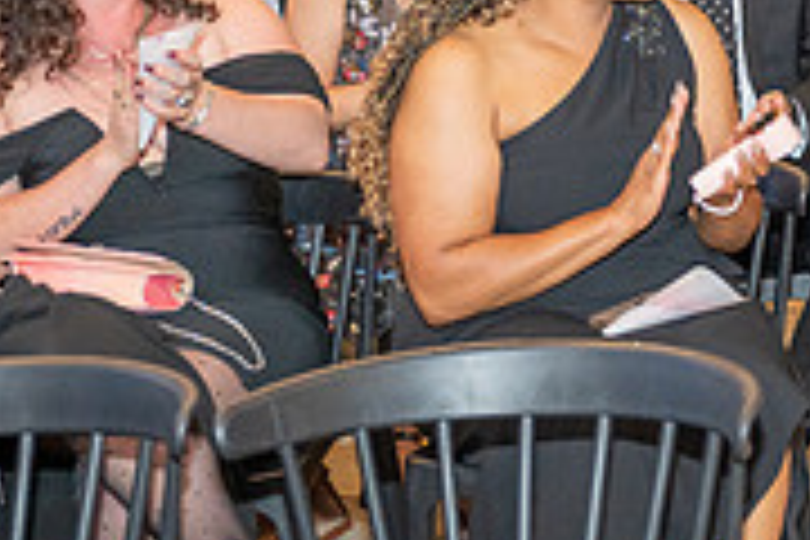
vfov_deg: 11.5
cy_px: -142
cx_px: 1300
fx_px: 2610
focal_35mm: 116
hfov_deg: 15.8
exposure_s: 1/200
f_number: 2.8
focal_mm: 36
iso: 1000
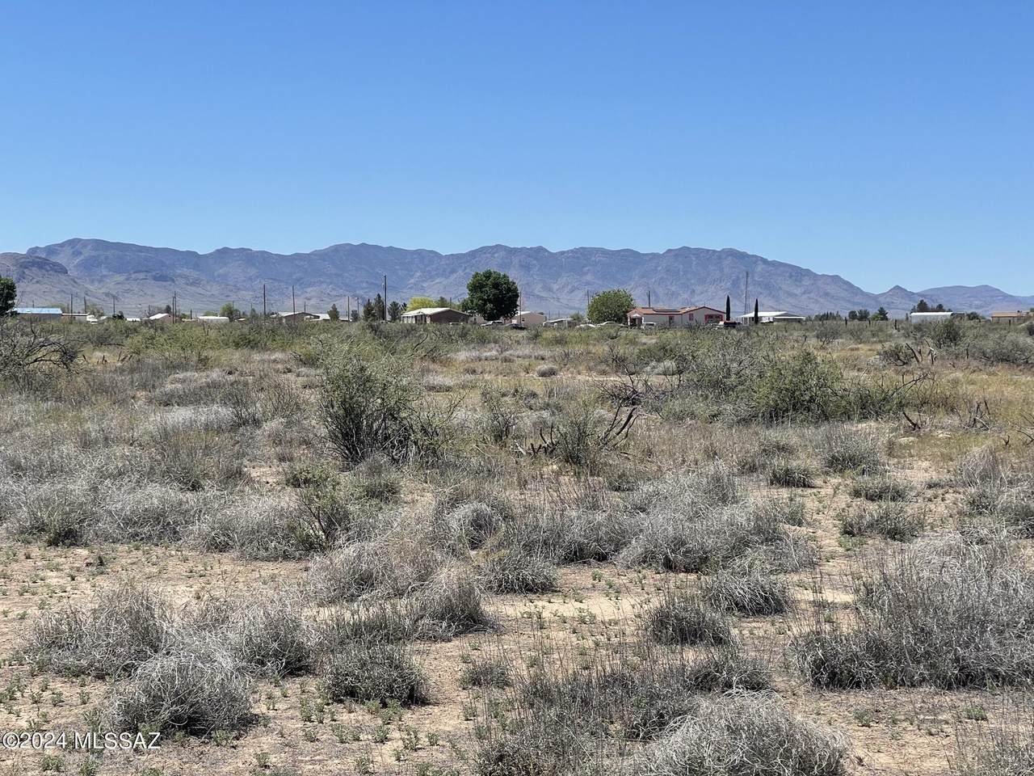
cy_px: 388
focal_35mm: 64
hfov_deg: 30.3
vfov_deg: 22.9
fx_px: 1912
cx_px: 517
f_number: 2.2
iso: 20
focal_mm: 7.5
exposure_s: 1/1647
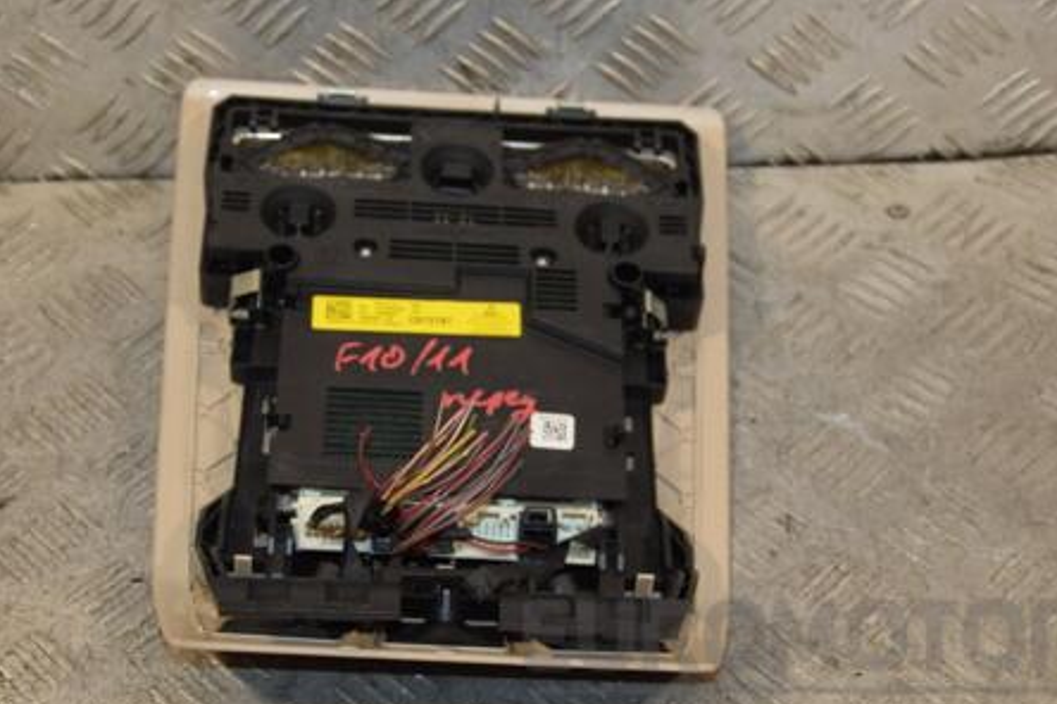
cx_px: 479
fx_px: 2261
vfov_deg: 17.7
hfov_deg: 26.3
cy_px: 319
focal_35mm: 77
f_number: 5
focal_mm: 38
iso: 800
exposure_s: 1/200
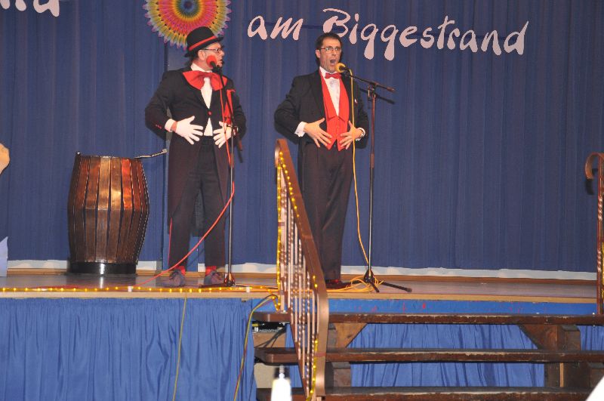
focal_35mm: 63
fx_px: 1055
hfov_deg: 31.9
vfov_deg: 21.5
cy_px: 200
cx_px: 302
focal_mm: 42
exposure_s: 1/60
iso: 400
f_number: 4.8
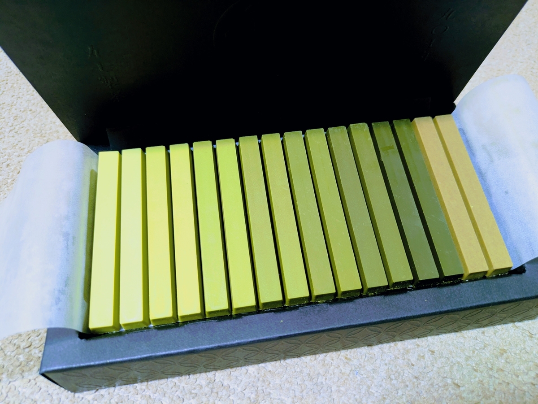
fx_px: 389
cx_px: 269
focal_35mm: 25
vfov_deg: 54.9
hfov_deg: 69.4
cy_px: 202
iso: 489
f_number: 1.89
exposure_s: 1/24
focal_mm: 5.43
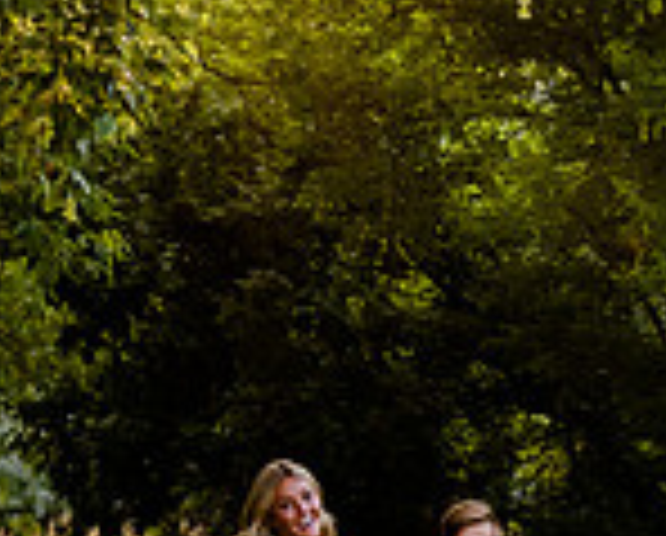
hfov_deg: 10.2
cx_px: 826
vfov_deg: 8.3
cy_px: 554
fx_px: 3654
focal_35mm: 185
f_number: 7.1
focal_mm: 38
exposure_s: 1/250
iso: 1000
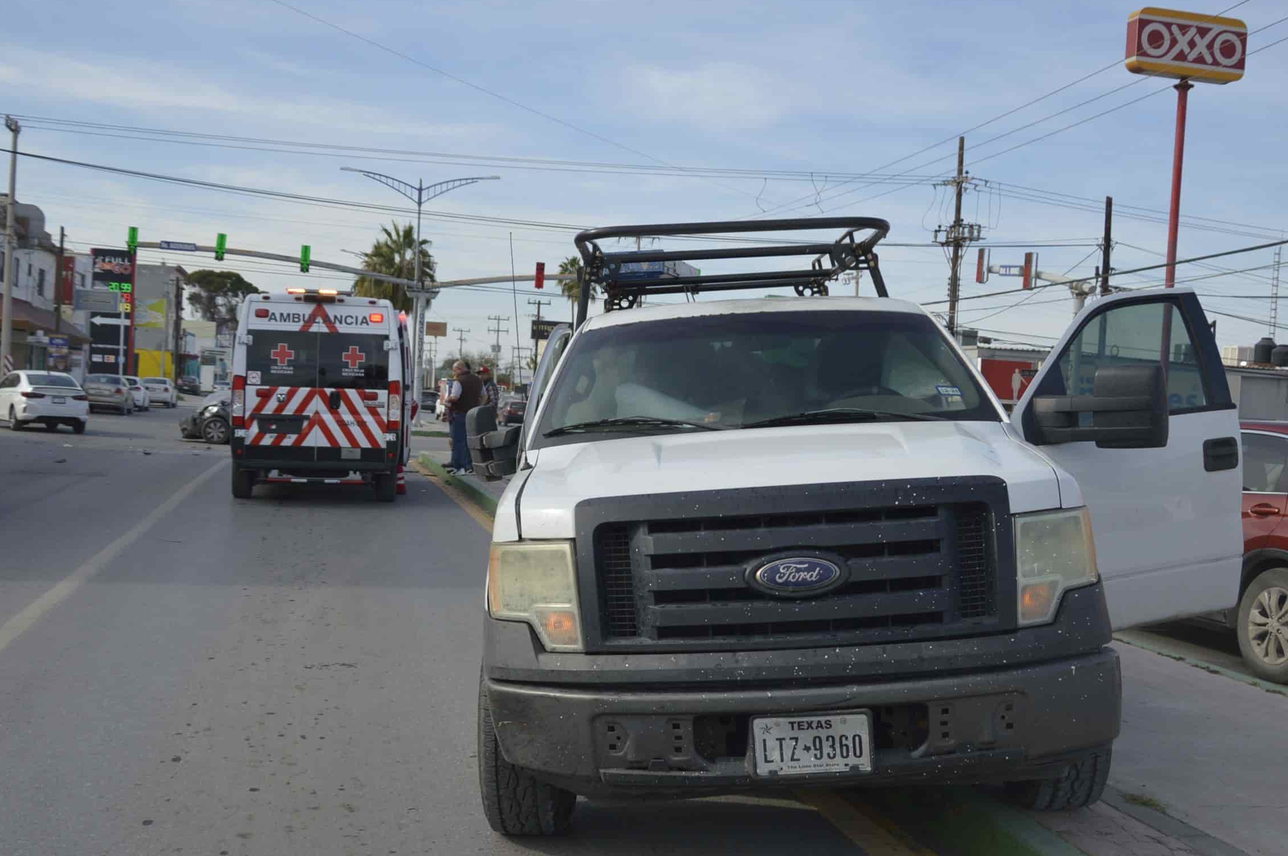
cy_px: 463
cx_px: 618
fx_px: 1489
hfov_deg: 46.8
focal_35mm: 42
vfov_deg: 32.1
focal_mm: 21
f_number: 3.8
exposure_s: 1/640
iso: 100
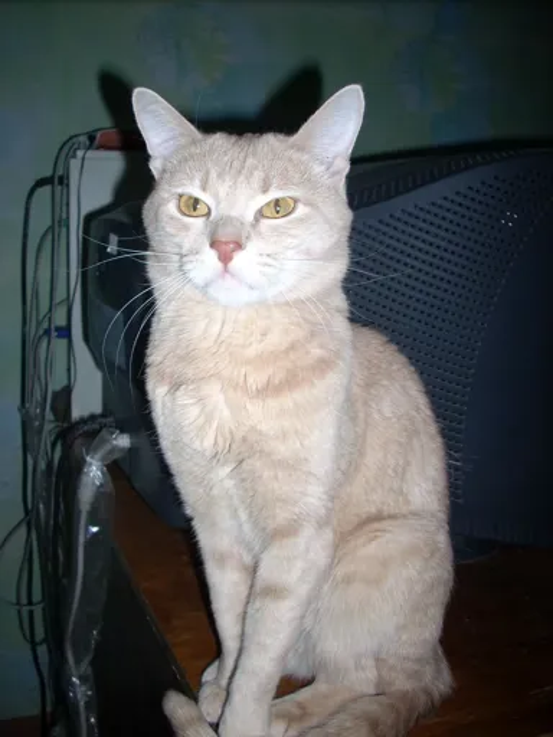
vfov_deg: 50.1
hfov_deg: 38.7
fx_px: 788
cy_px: 368
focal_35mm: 37
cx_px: 276
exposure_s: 1/60
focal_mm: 6.2
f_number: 2.8
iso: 64
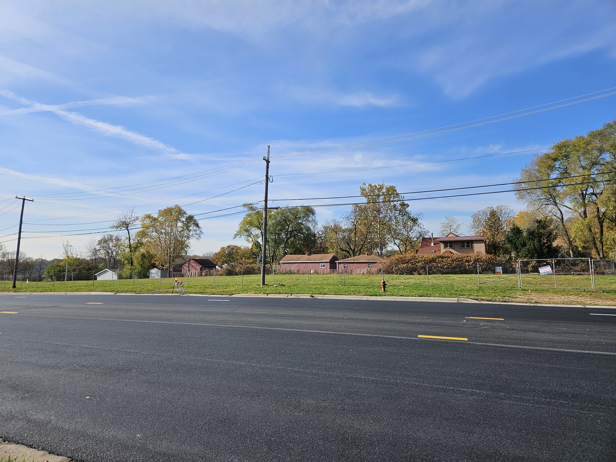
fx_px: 409
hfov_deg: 73.9
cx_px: 308
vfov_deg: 58.9
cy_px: 231
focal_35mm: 23
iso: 25
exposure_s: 1/2314
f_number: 1.8
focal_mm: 5.4
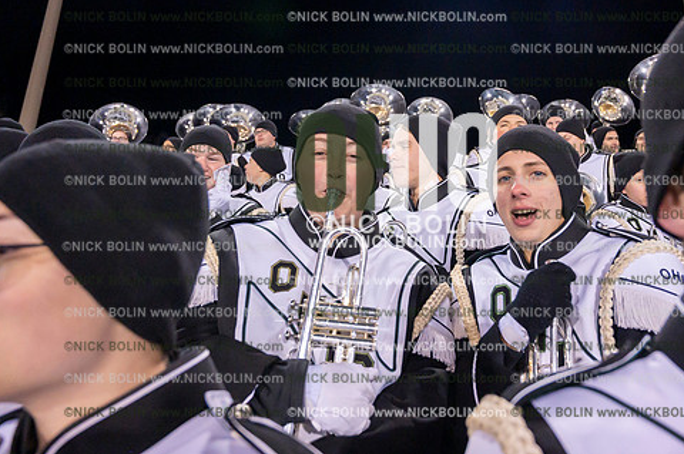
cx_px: 396
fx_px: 550
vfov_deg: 44.6
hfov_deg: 63.4
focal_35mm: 29
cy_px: 181
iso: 5000
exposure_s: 1/640
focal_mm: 24
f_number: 4.5
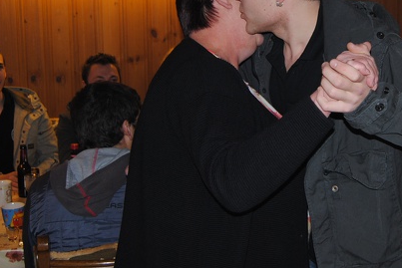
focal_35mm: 59
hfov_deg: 33.3
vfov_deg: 22.8
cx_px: 301
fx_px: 659
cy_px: 63
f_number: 3.5
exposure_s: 1/60
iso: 200
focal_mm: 20
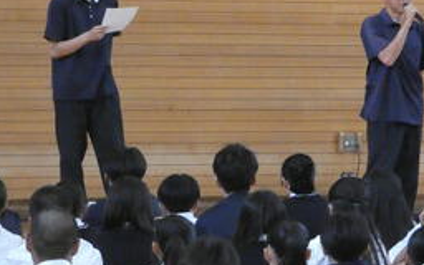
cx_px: 325
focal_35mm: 370
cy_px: 58
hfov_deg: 5.7
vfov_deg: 3.5
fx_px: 4275
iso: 3200
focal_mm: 39.9
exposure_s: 1/160
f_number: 5.5
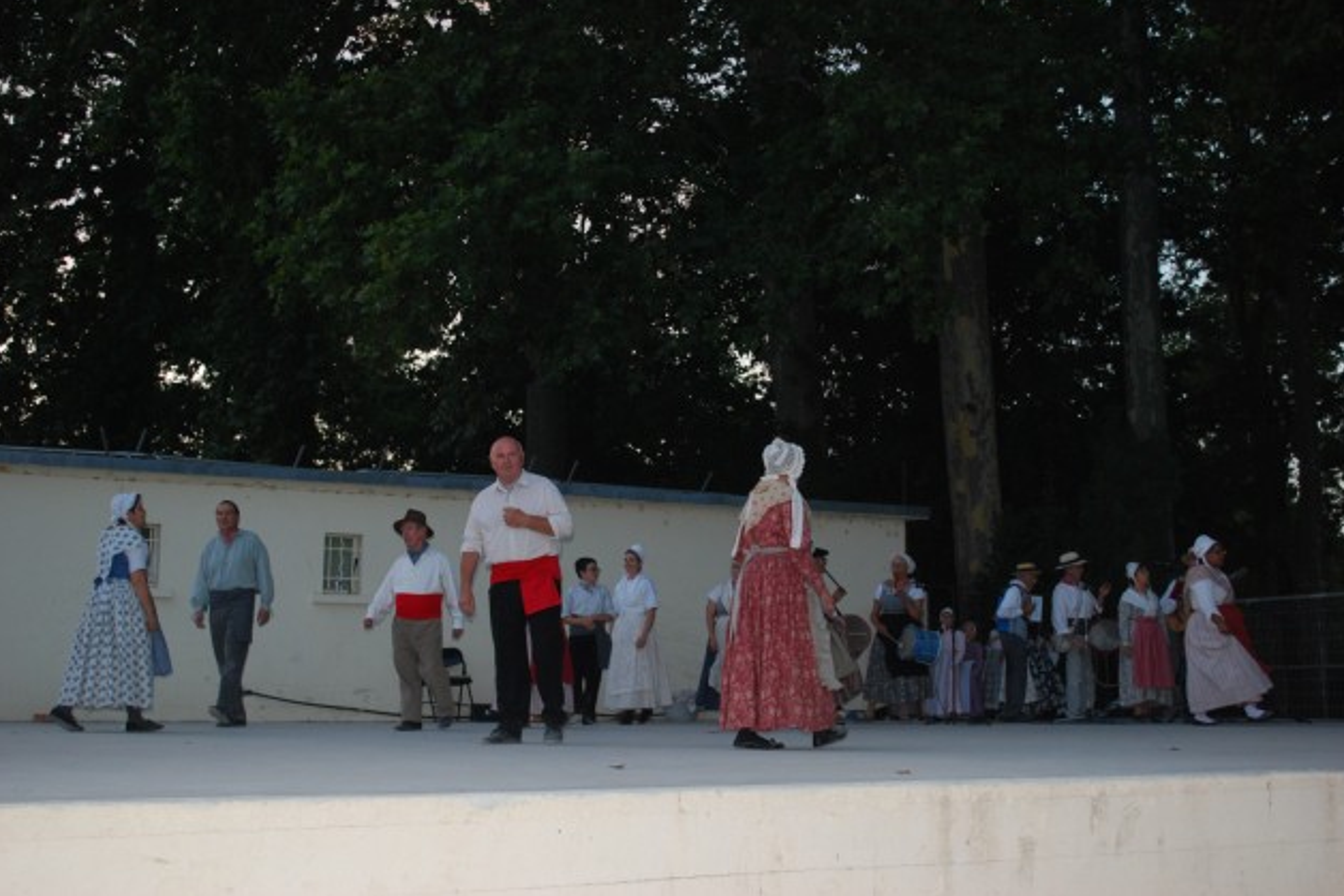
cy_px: 439
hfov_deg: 40.3
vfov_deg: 27.5
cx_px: 661
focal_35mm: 49
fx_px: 1830
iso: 500
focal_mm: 32
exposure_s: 1/60
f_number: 4.8
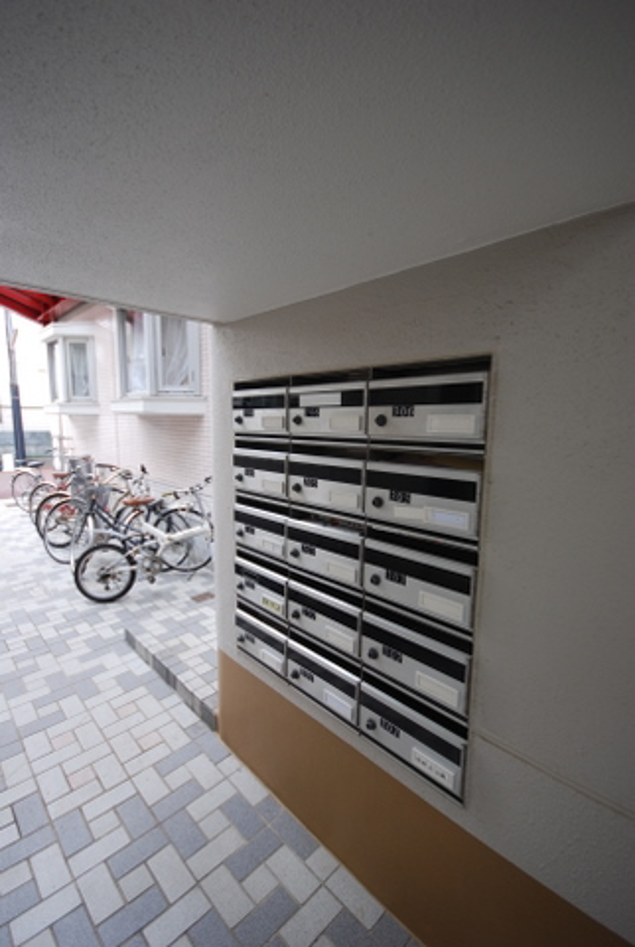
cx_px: 318
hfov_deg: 77.6
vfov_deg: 100.3
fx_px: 395
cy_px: 474
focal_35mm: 15
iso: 200
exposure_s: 1/50
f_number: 4
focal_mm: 10
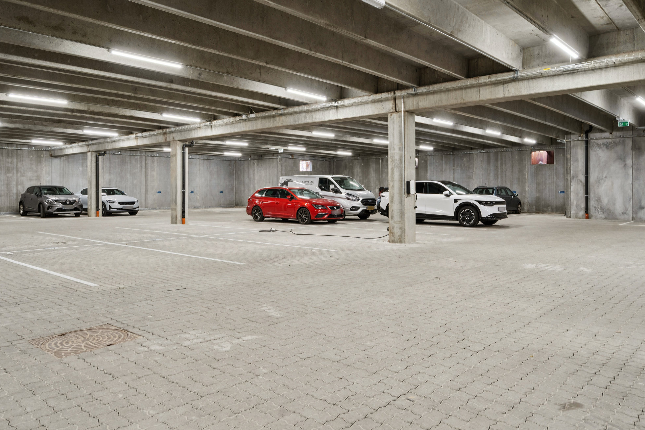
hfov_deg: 69.4
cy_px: 213
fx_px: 466
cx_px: 318
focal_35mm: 26
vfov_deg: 49.6
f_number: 7.1
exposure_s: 1/50
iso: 800
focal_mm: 25
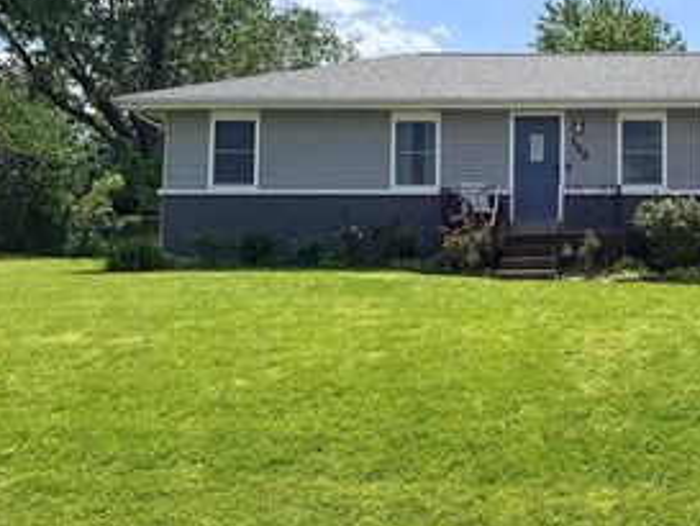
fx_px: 890
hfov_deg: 41.0
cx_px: 569
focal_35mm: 44
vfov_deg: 32.7
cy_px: 194
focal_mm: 6.76
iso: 80
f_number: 1.78
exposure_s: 1/5319
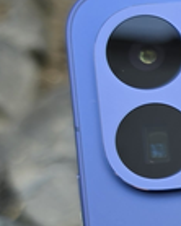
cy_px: 238
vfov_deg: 12.5
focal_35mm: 152
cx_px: 479
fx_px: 1019
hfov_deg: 8.9
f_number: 1.4
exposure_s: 1/180
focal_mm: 6.5
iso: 20
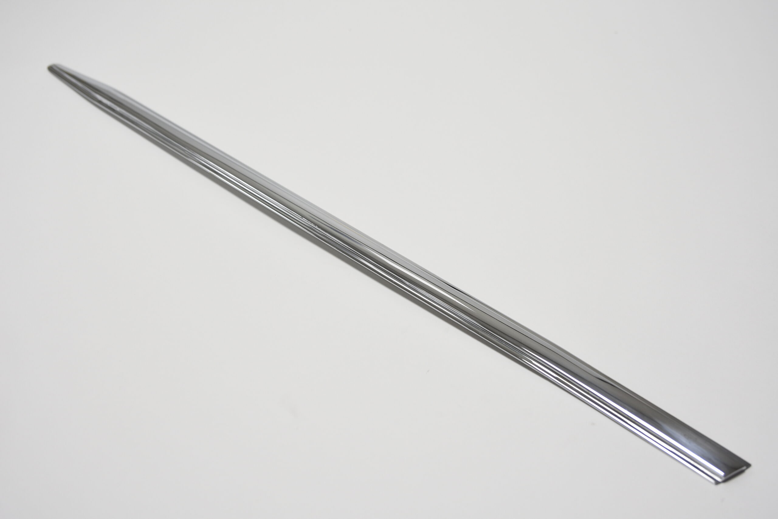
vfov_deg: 30.9
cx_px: 389
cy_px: 260
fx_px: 940
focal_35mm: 44
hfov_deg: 45.0
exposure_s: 1/100
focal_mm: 29
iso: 320
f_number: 2.8
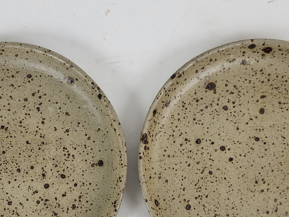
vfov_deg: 29.3
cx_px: 125
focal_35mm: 49
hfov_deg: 38.8
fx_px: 409
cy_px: 160
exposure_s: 1/100
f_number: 1.8
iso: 320
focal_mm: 5.4
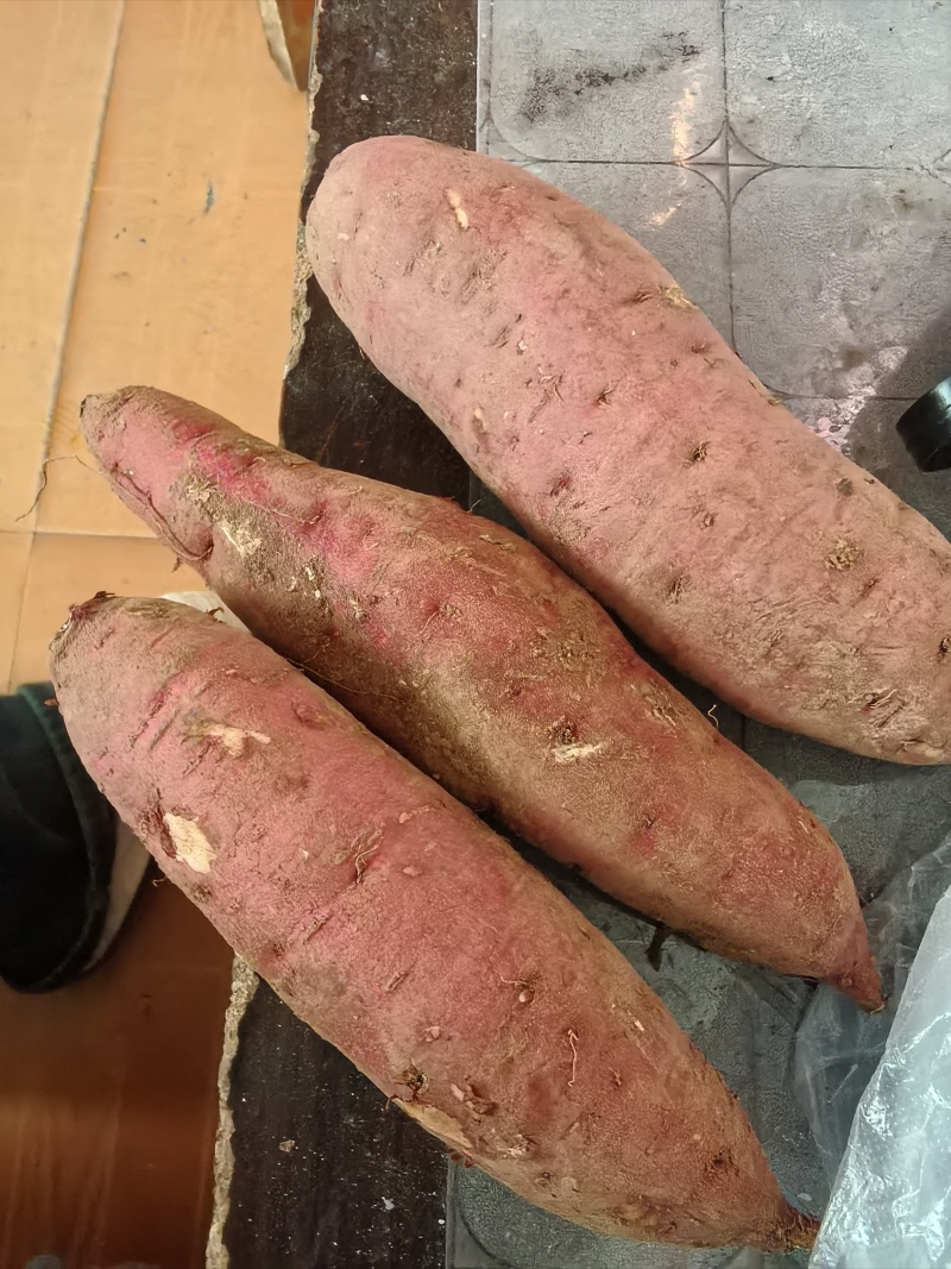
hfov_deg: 51.3
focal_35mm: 27
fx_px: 989
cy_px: 634
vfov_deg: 65.3
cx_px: 476
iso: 320
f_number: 2.2
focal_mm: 1.68
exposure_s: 1/33.3
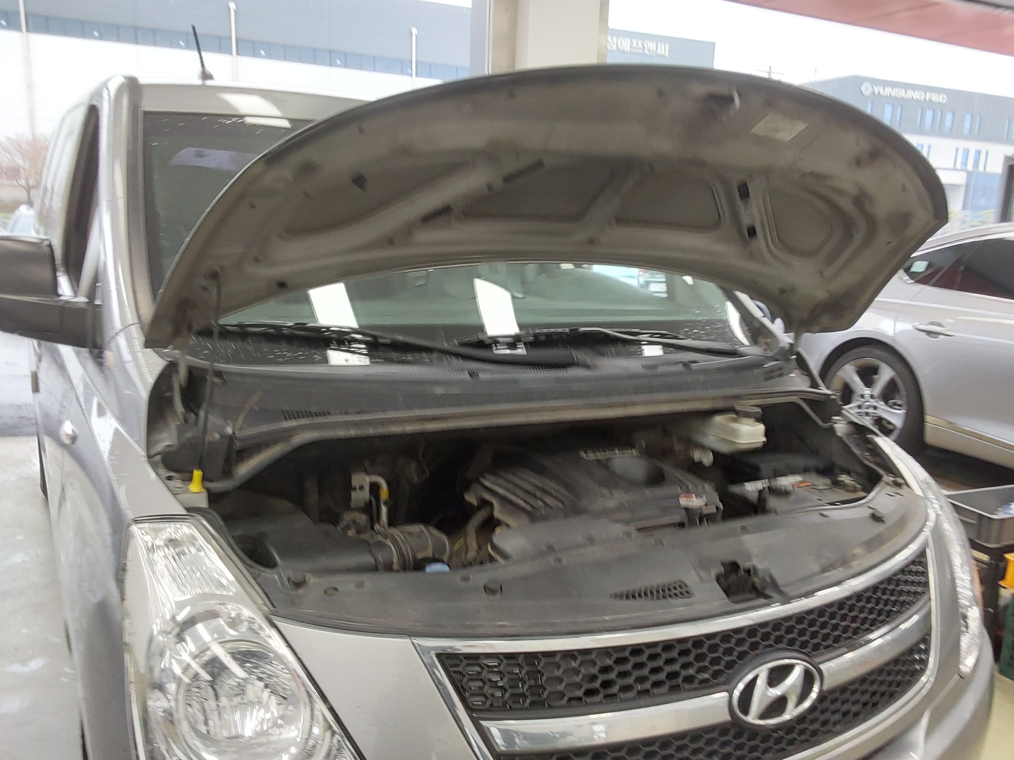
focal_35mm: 28
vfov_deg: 49.7
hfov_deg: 63.4
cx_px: 507
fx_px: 820
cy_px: 380
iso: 100
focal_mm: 2.91
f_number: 1.9
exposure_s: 1/60
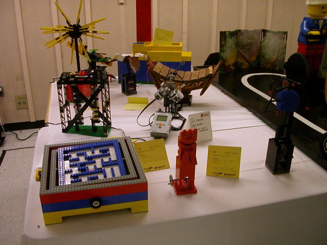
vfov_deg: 38.7
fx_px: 350
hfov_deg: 50.1
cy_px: 122
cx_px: 164
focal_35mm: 37
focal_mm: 5.6
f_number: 2.7
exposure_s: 1/31.9
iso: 100
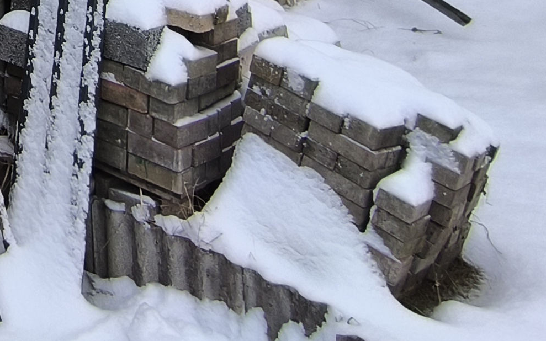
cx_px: -173
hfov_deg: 29.1
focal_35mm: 56
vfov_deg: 18.4
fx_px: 833
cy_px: -266
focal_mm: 1.65
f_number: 2.2
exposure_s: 1/600
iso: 50
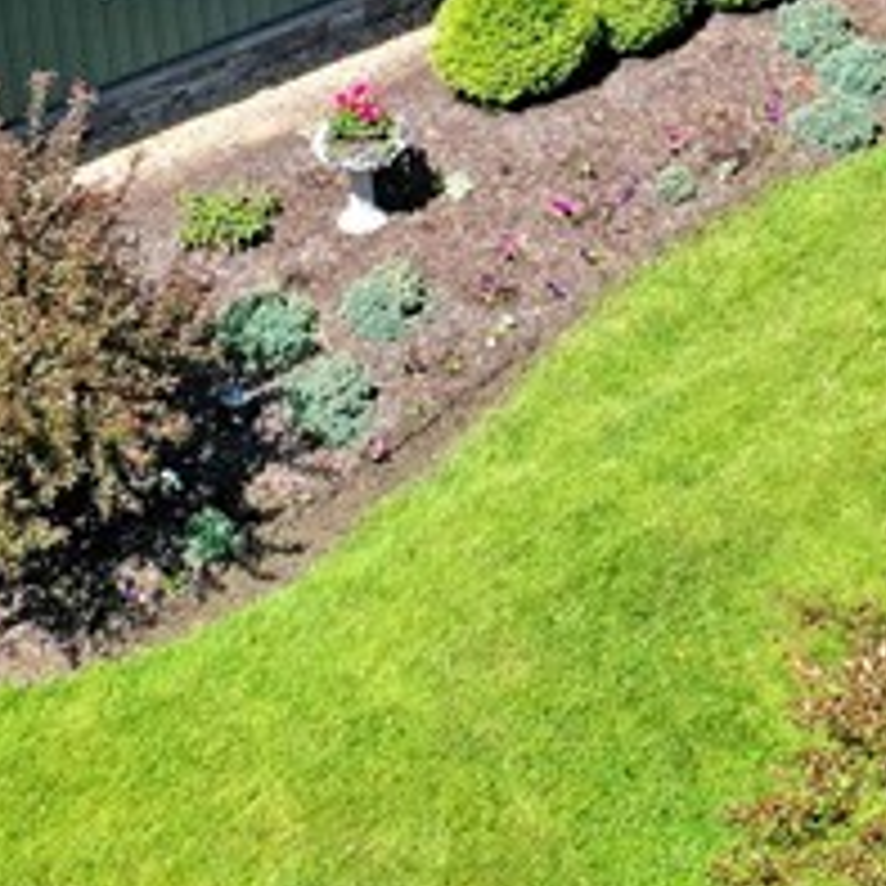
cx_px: 958
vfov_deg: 12.6
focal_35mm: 131
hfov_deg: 13.1
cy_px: -481
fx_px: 3793
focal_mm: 10.26
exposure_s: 1/320
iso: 100
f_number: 5.6
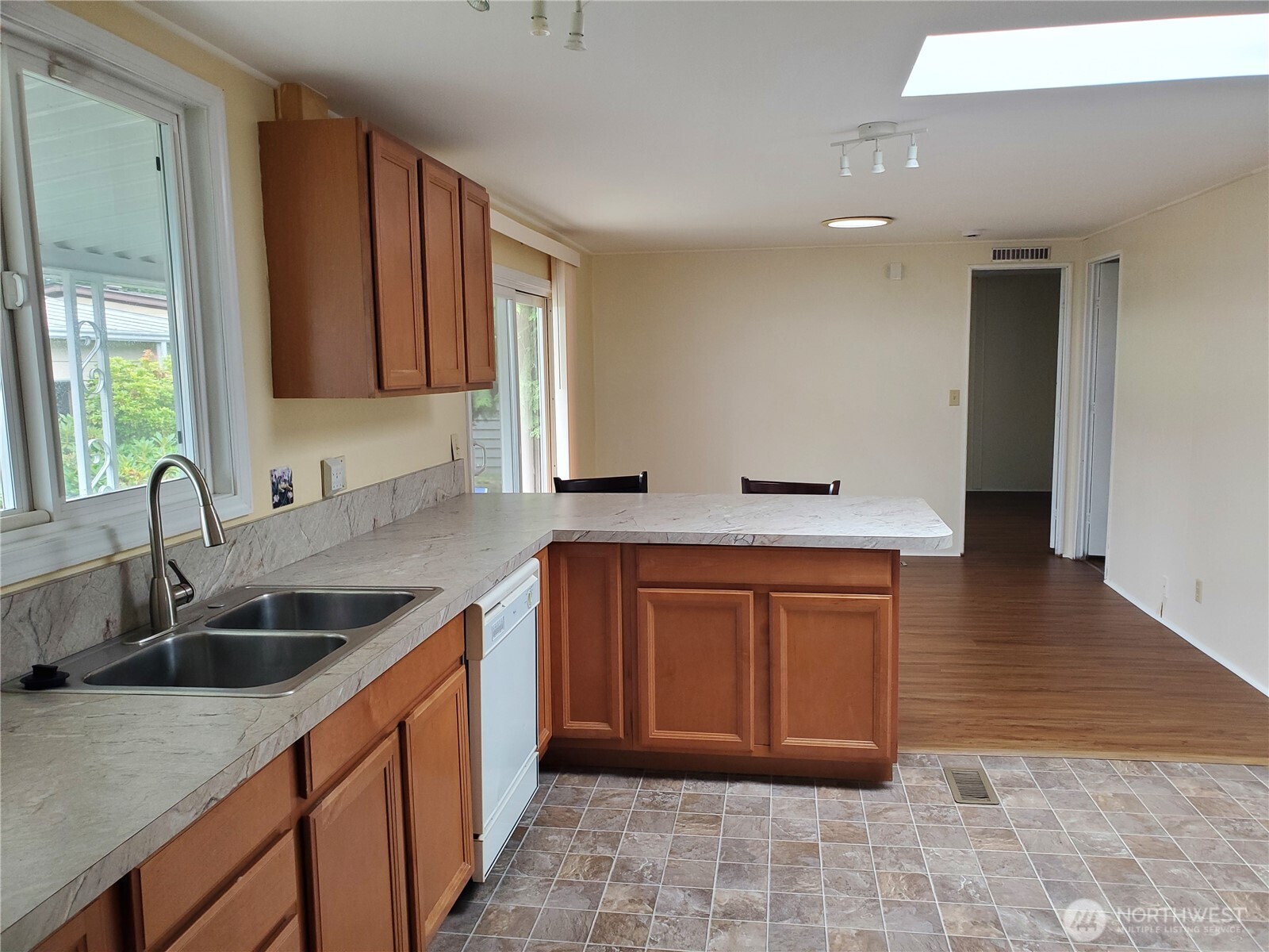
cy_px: 476
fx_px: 953
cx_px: 634
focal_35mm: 26
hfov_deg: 67.3
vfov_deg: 53.1
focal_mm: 4.3
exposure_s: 1/100
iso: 200
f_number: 2.4
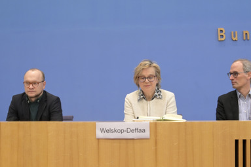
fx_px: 230
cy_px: 86
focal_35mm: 33
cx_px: 142
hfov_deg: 57.1
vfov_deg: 39.9
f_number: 5
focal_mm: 28
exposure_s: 1/400
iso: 3200
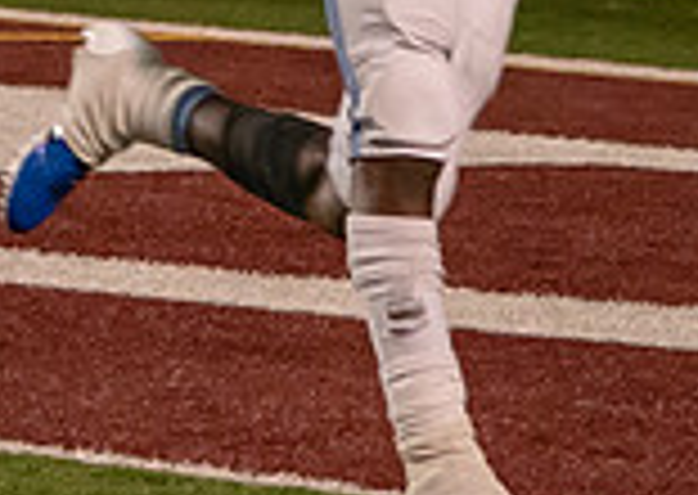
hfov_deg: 3.0
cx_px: -975
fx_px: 13293
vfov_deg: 2.1
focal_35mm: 672
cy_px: -598
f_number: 5.6
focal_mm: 107
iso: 6400
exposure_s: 1/800
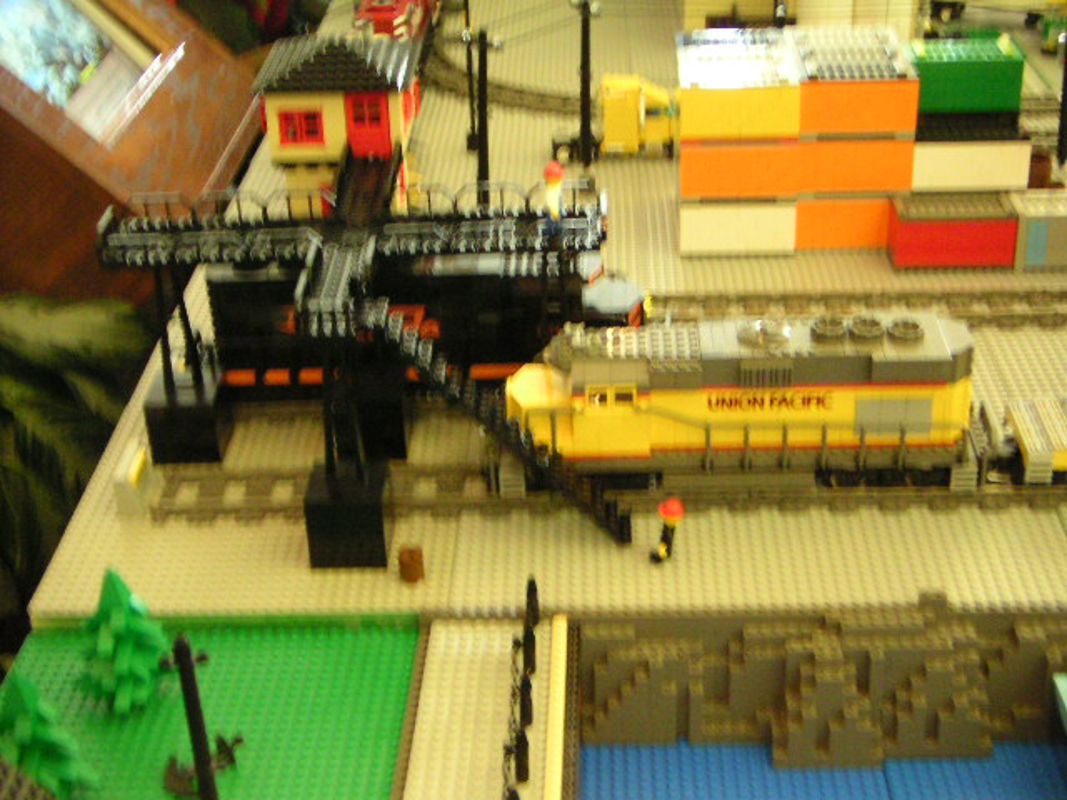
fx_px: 1664
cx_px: 534
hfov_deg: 35.5
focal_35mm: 54
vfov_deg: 27.0
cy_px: 400
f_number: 3.1
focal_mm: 7.1
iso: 400
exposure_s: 1/8
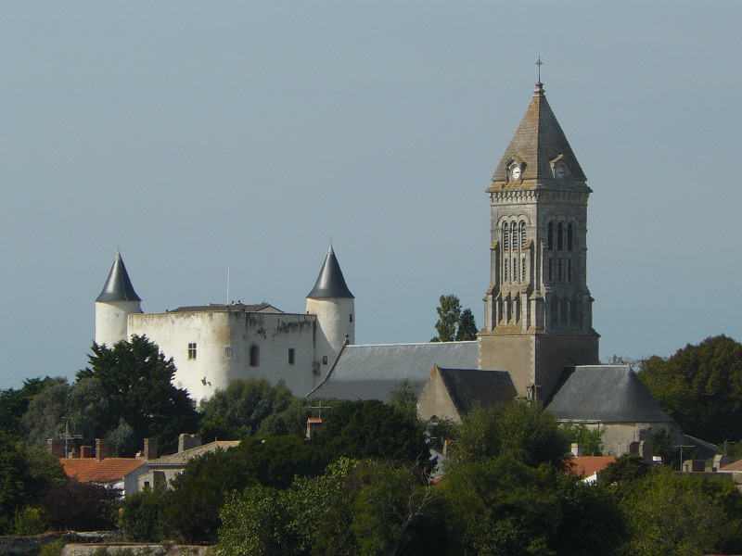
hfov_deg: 6.8
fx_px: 6259
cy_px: 278
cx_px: 371
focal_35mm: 292
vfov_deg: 5.1
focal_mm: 48.6
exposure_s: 1/400
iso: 100
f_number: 8
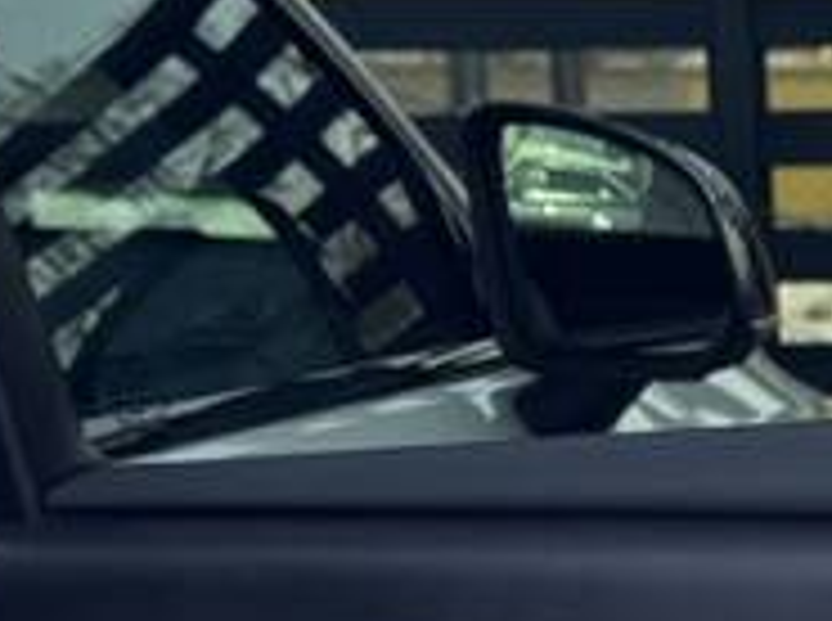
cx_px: 1264
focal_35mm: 156
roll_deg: +1.3
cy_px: 900
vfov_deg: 9.3
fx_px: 3742
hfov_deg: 12.1
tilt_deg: -16.0
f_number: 1.78
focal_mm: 6.76
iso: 80
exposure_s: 1/404
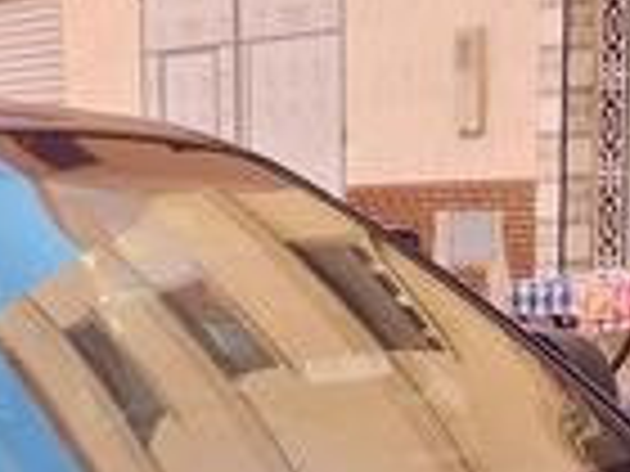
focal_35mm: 121
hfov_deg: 15.8
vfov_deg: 11.4
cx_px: -58
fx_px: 2202
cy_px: 856
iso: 25
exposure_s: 1/50
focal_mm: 4
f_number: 1.8
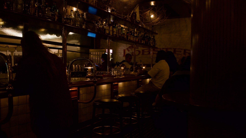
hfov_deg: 56.6
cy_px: 74
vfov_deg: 33.7
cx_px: 122
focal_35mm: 35
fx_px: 228
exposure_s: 1/20
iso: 1600
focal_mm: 22
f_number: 3.8
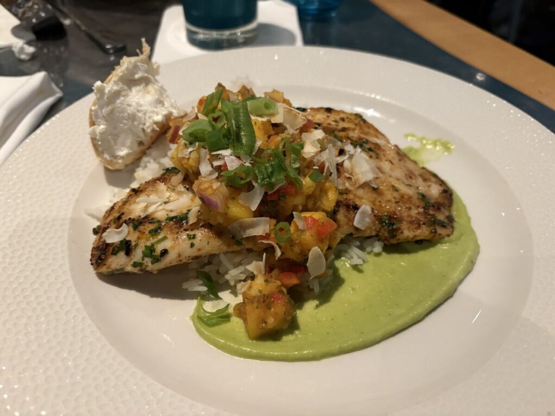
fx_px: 417
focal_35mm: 26
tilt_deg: -44.1
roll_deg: -0.7
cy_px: 208
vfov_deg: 53.1
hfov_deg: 67.3
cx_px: 278
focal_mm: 5.96
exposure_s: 1/30
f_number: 1.6
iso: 500
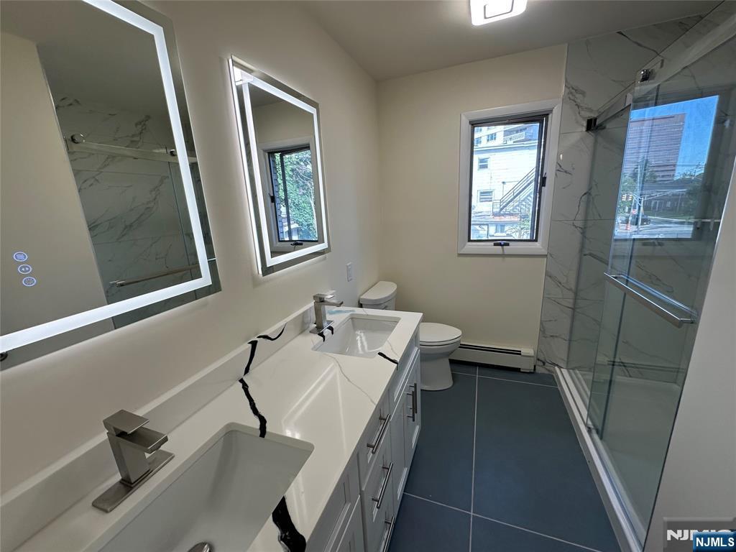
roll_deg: +2.6
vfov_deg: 85.7
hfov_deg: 102.1
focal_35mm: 14
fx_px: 298
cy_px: 276
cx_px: 368
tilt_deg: -13.3
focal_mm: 2.22
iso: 80
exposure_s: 1/120
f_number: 2.2
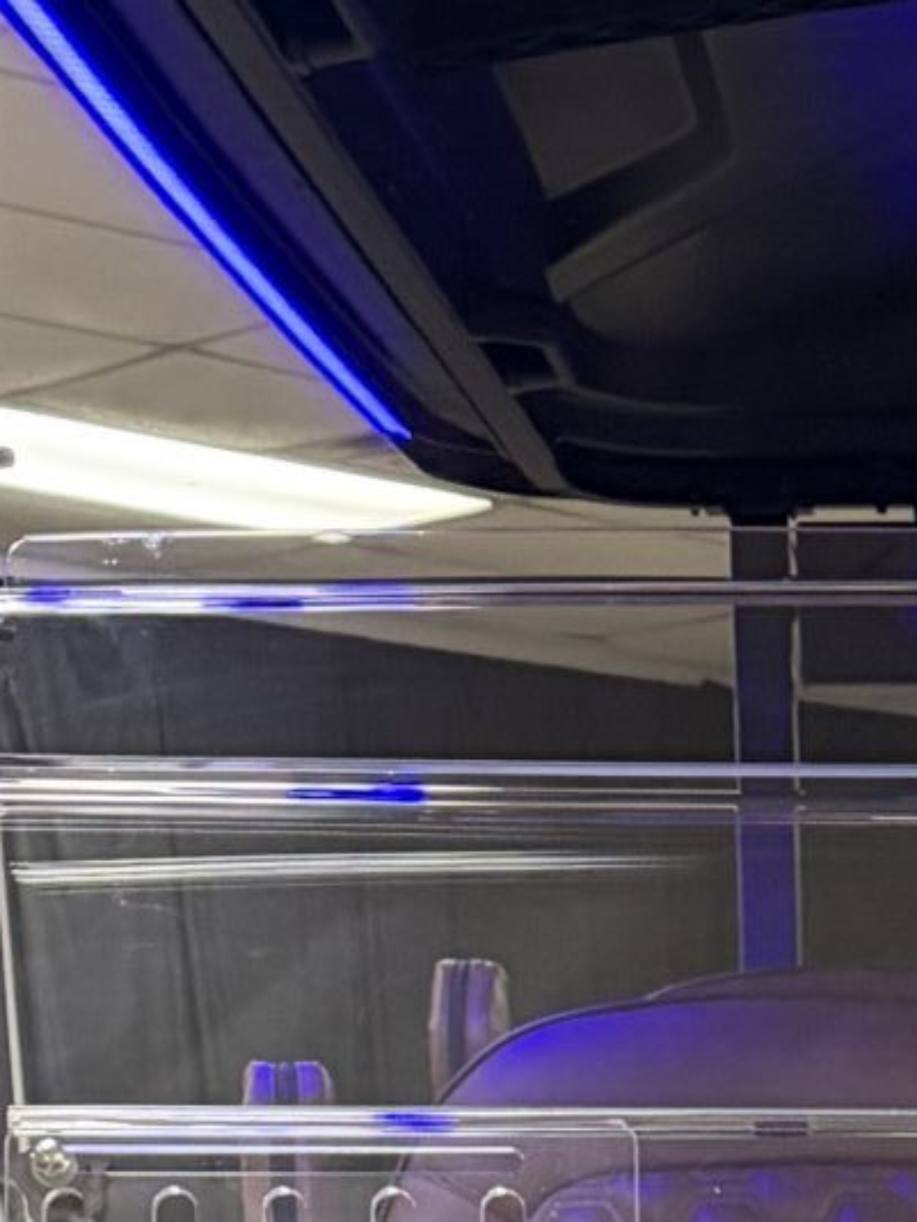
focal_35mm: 115
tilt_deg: -15.0
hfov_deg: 12.4
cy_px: 2600
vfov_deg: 13.9
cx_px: 1237
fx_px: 4059
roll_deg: -0.3
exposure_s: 1/60
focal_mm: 6.76
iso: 500
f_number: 1.78
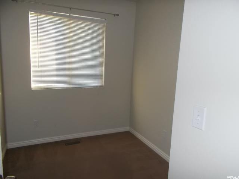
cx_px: 120
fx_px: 180
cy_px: 90
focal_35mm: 26
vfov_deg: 53.1
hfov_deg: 67.3
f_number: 3.2
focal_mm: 4.6
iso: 200
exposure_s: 1/25
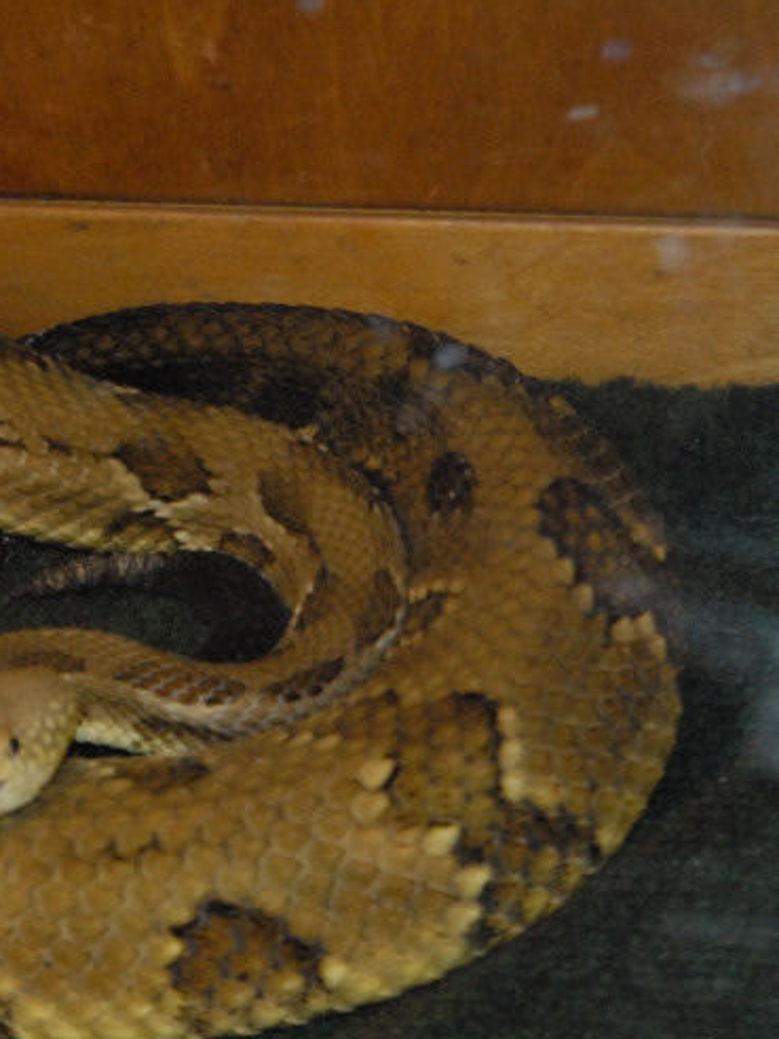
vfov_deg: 14.0
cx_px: 25
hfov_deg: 10.4
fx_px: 4231
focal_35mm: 141
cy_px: 563
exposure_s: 1/30
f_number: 5.6
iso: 1600
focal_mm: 60
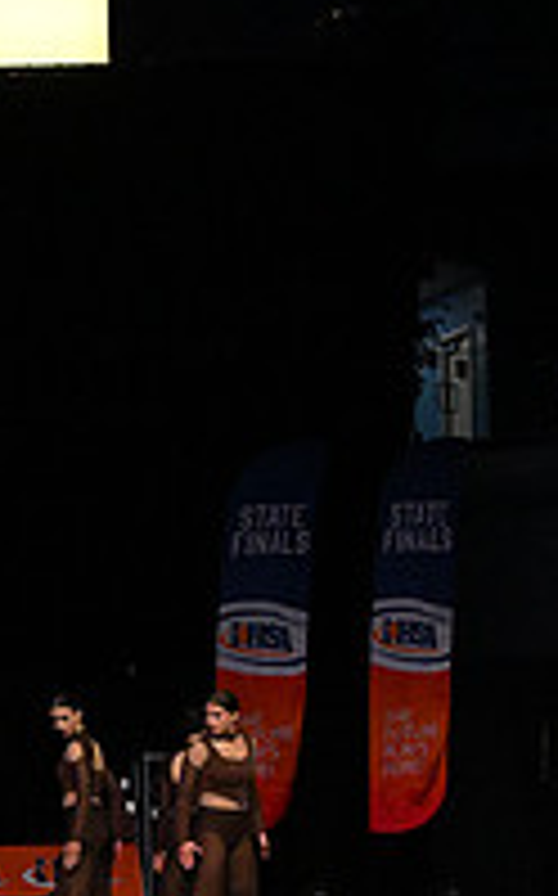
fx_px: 2902
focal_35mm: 119
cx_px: -720
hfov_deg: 9.8
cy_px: 799
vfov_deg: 17.3
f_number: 4
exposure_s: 1/1000
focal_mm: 40
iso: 8000
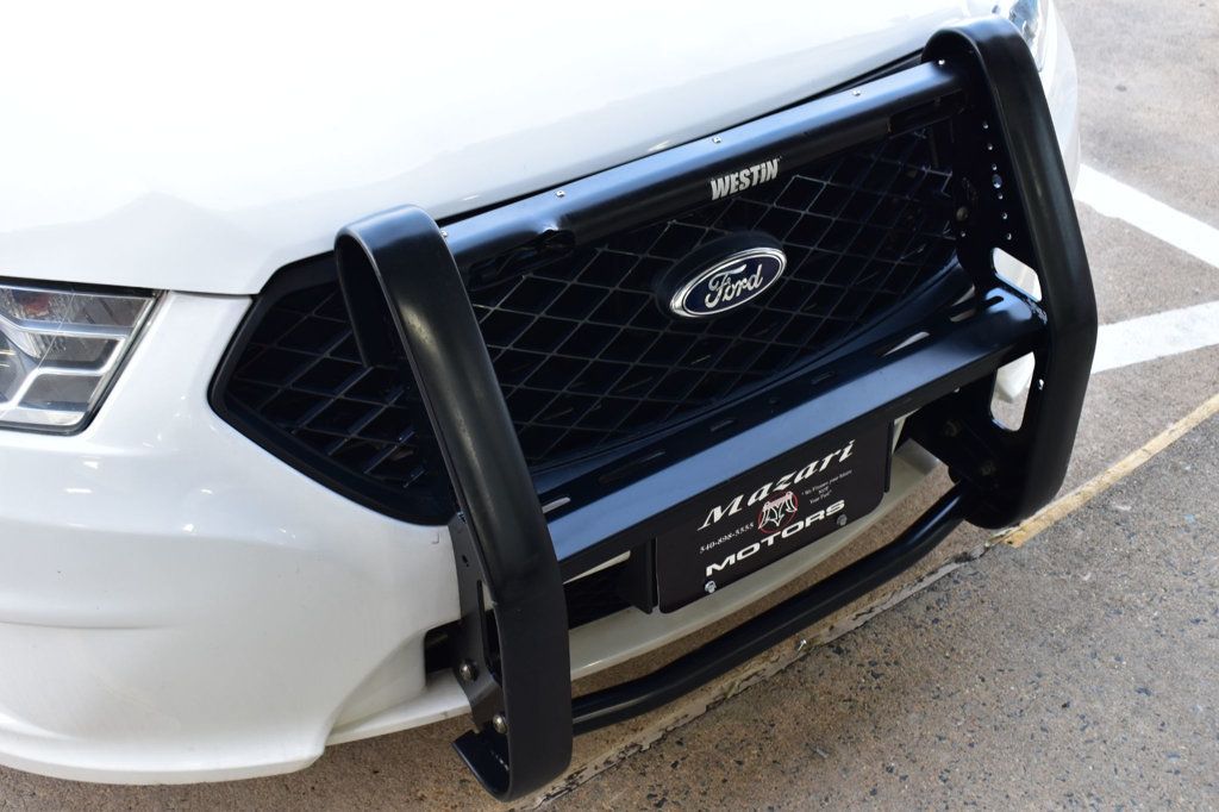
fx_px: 1422
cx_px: 610
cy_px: 406
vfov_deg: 31.9
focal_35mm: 42
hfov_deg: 46.4
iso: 400
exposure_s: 1/25
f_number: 7.1
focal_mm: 28
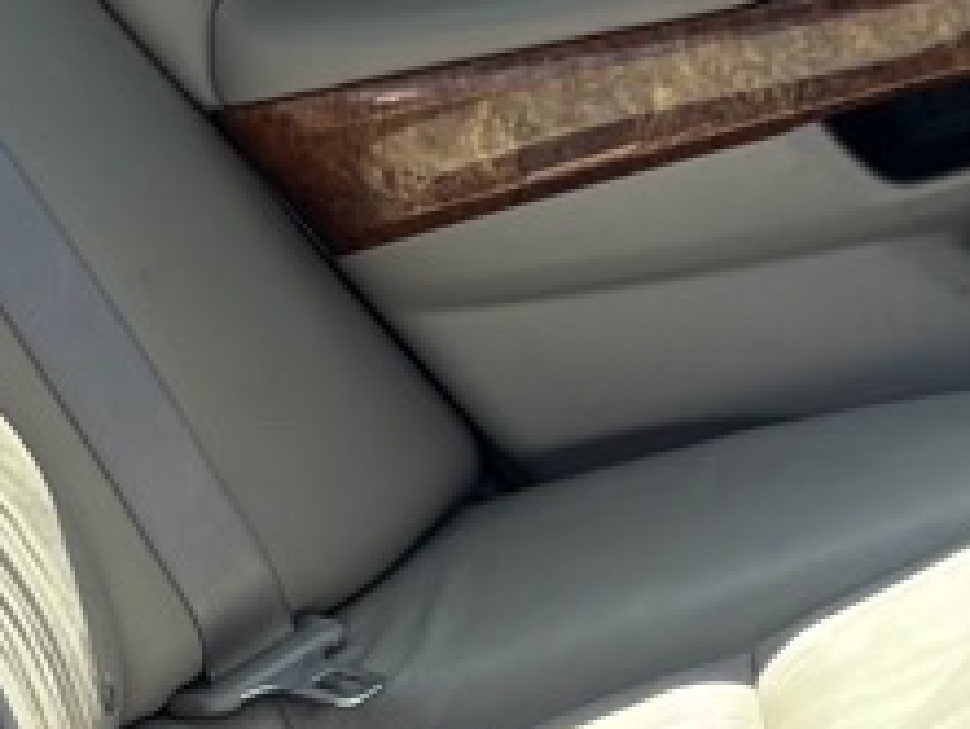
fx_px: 5271
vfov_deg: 7.9
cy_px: 689
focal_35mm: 188
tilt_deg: -14.2
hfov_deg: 10.4
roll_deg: +0.5
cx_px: 926
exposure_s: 1/244
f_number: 1.6
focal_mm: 5.96
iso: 50
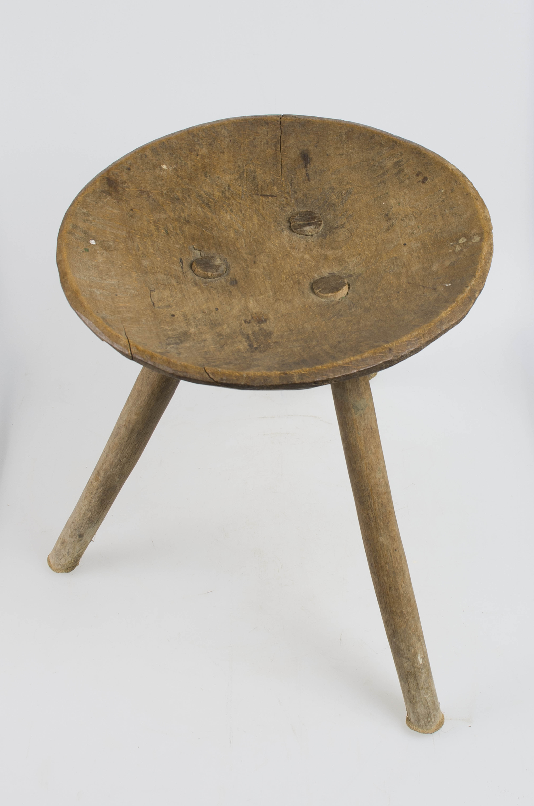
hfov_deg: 36.7
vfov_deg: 53.2
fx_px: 805
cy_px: 403
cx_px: 267
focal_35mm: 36
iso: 100
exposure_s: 1/160
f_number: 7.1
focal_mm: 24
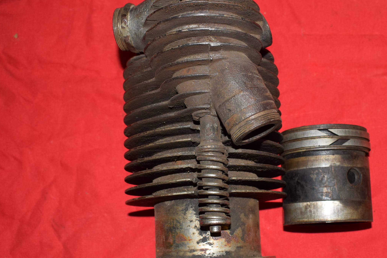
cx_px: 255
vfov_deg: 25.5
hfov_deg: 37.2
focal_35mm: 53
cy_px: 144
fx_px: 570
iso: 400
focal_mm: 24
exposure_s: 1/125
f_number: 5.6
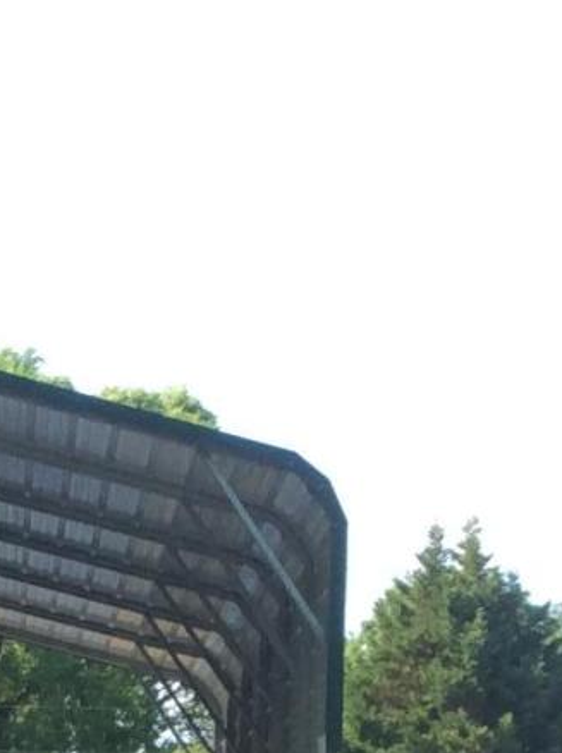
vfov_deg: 12.9
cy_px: 1097
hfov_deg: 10.1
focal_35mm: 146
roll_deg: -3.5
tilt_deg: -0.7
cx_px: 190
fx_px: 3170
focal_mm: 3.3
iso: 32
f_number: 2.4
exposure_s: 1/525
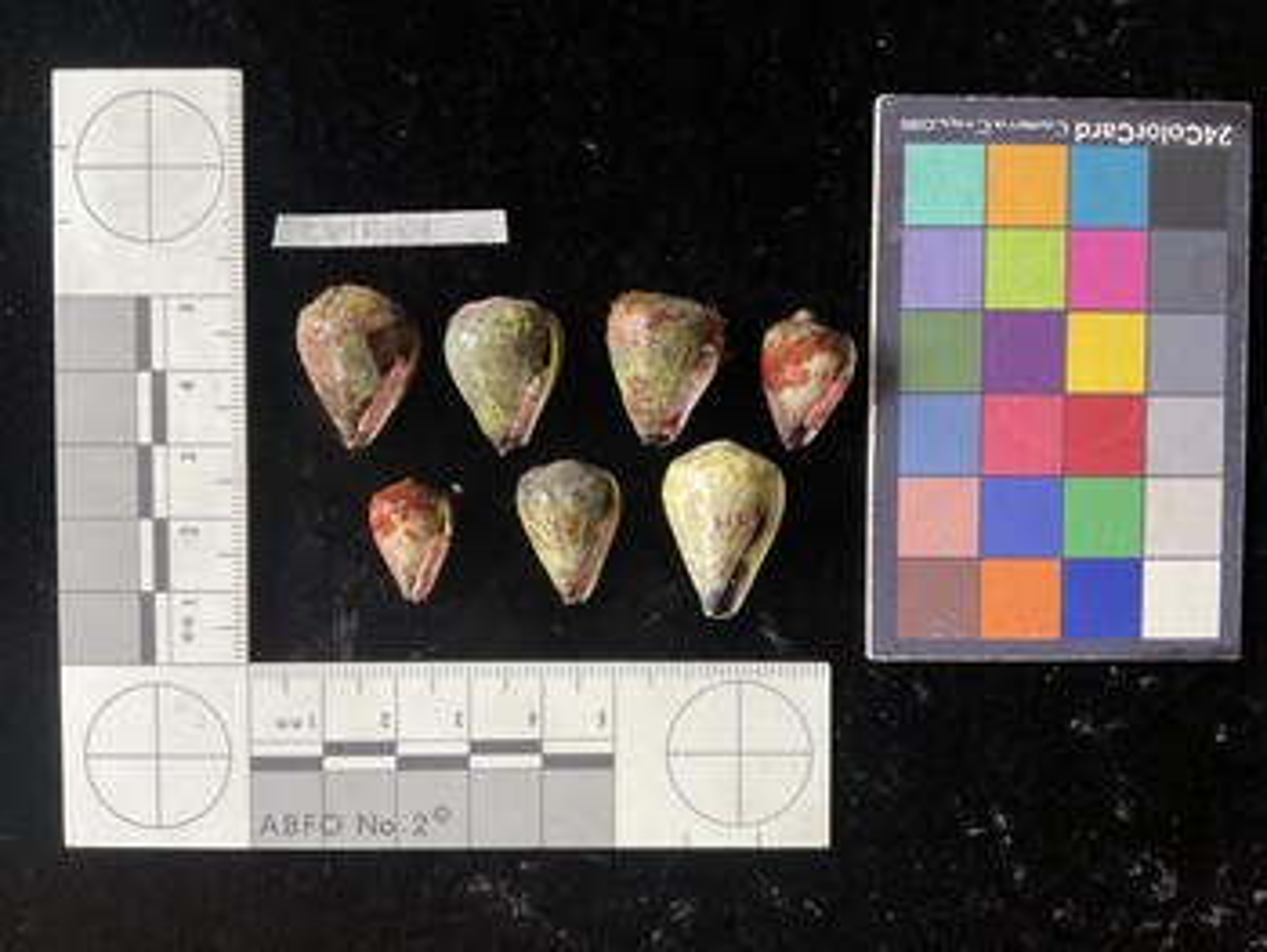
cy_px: 476
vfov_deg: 48.3
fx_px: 1062
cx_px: 634
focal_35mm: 29
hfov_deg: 61.6
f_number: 1.8
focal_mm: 3
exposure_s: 1/60
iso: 125
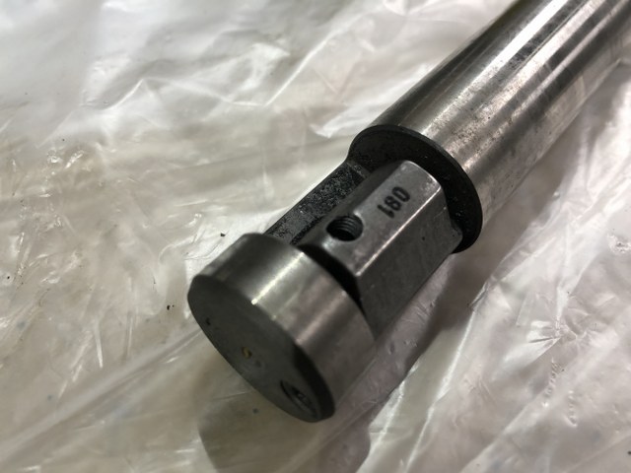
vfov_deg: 49.7
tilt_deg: -51.4
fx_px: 510
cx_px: 316
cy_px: 236
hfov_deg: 63.4
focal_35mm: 28
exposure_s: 1/25
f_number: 1.8
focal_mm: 4
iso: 32
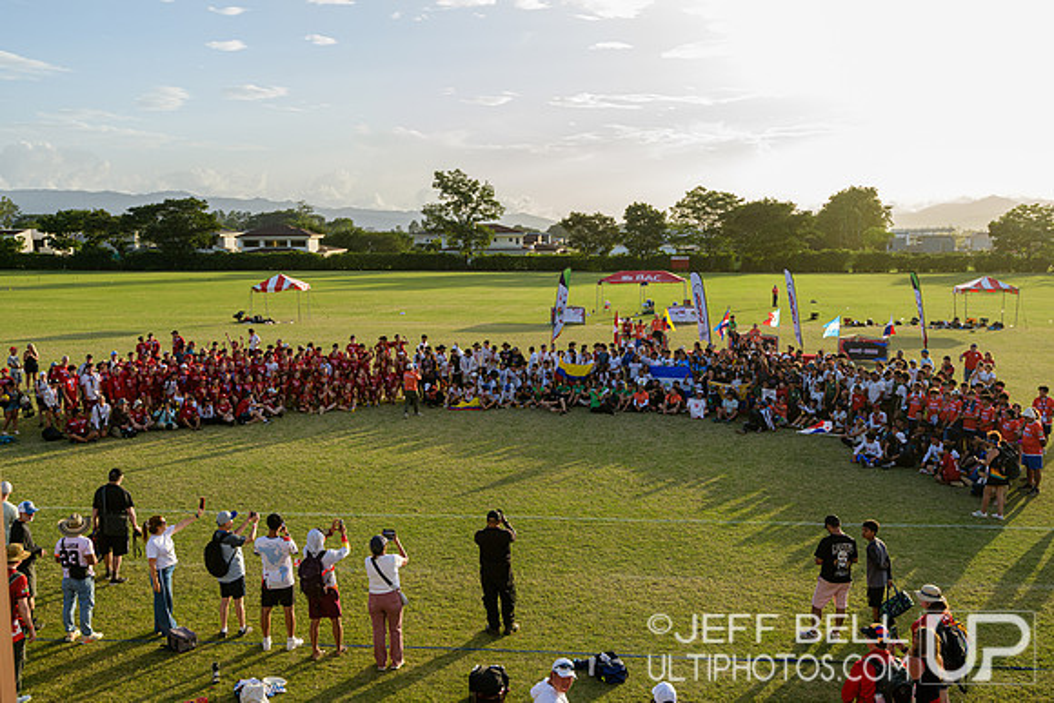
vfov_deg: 40.8
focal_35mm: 32
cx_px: 556
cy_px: 345
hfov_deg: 58.3
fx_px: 945
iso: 500
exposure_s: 1/500
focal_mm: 30
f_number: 5.6
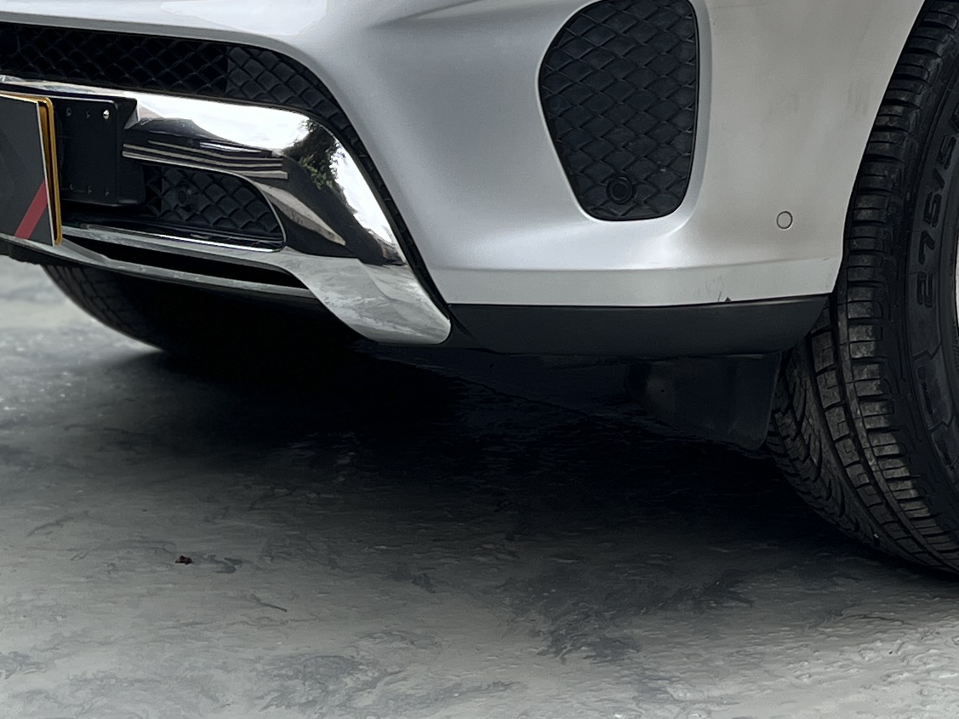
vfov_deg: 15.2
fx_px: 2576
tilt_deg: +0.7
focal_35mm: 93
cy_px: -203
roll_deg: +0.3
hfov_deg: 20.3
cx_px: 1000
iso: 50
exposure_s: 1/1355
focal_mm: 5.1
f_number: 1.6
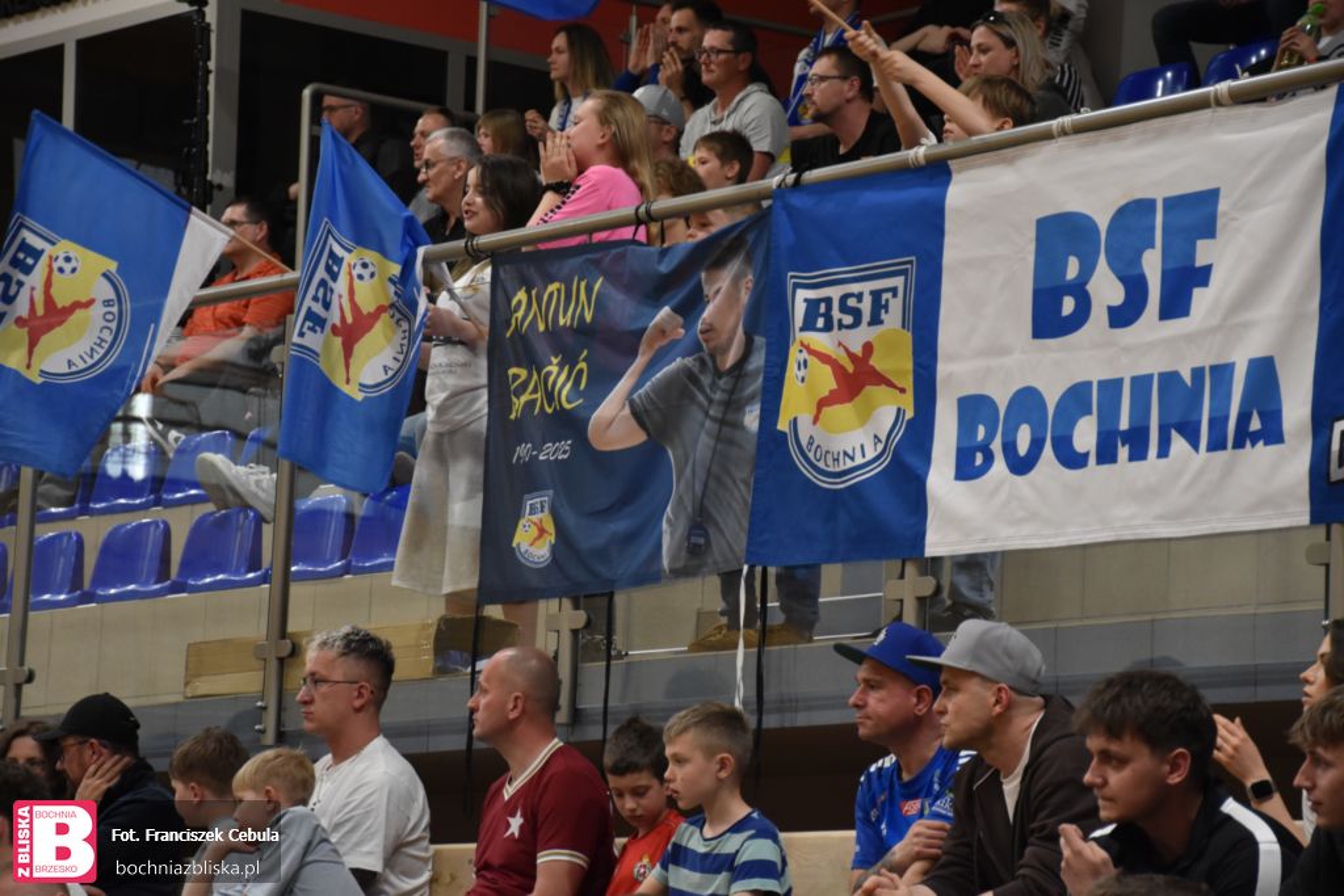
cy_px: 448
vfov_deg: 10.2
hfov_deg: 15.2
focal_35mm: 135
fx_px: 5040
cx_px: 672
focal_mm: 90
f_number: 5.3
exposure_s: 1/125
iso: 1800
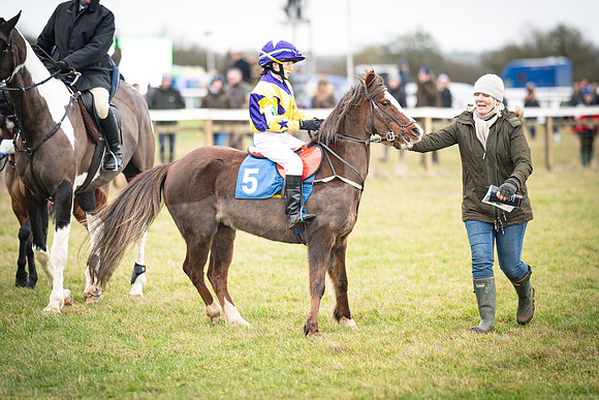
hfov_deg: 10.2
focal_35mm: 202
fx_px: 3362
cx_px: 300
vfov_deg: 6.8
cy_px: 200
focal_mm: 135
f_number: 1.9
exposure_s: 1/1200
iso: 800
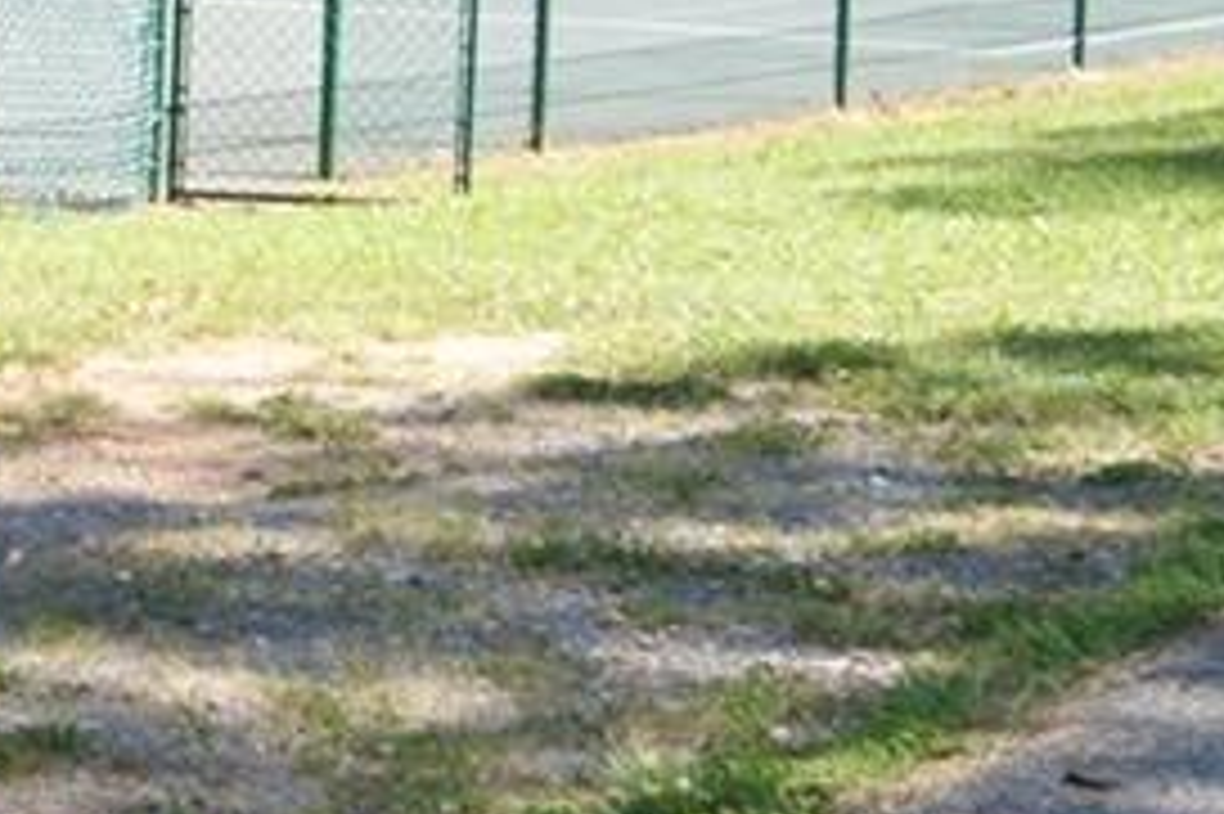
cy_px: -463
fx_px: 4995
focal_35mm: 147
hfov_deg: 13.5
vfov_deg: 9.1
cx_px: -284
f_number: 7.1
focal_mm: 26
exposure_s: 1/160
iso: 100
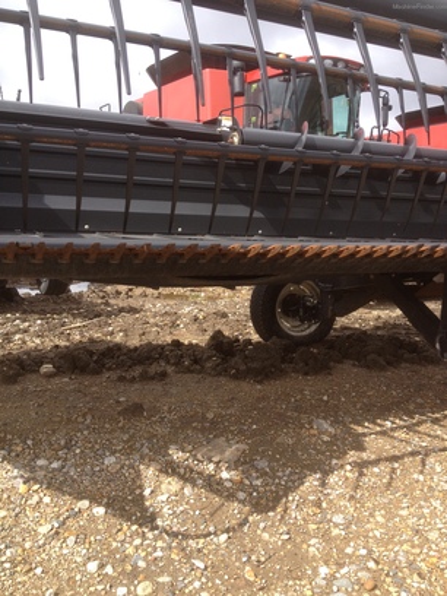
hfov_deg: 40.7
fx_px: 603
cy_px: 298
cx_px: 224
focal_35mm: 35
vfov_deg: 52.6
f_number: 2.4
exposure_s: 1/849
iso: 64
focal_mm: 4.28
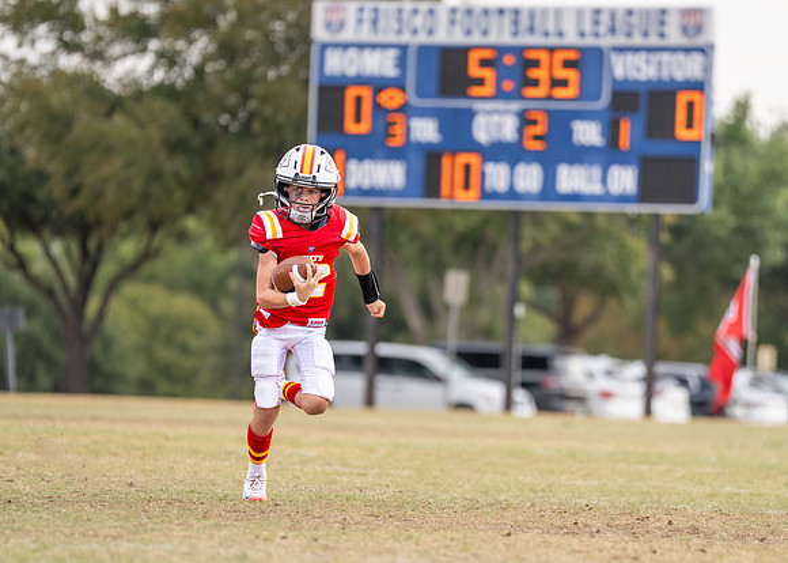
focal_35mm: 299
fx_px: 6700
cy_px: 348
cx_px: 474
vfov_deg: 4.8
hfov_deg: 6.7
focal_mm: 200
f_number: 2.8
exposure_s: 1/1250
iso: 160
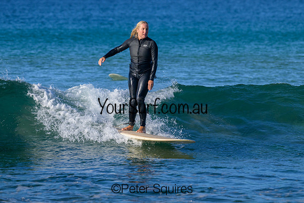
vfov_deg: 3.1
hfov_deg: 4.7
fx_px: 3716
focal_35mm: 440
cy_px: 64
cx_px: 156
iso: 250
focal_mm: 320
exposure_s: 1/1600
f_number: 7.1
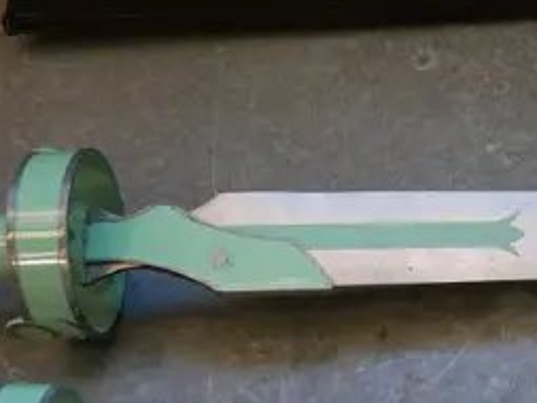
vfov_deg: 15.2
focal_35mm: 97
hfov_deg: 19.5
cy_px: 308
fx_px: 1505
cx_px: 575
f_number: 3.5
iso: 320
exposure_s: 1/60
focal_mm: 12
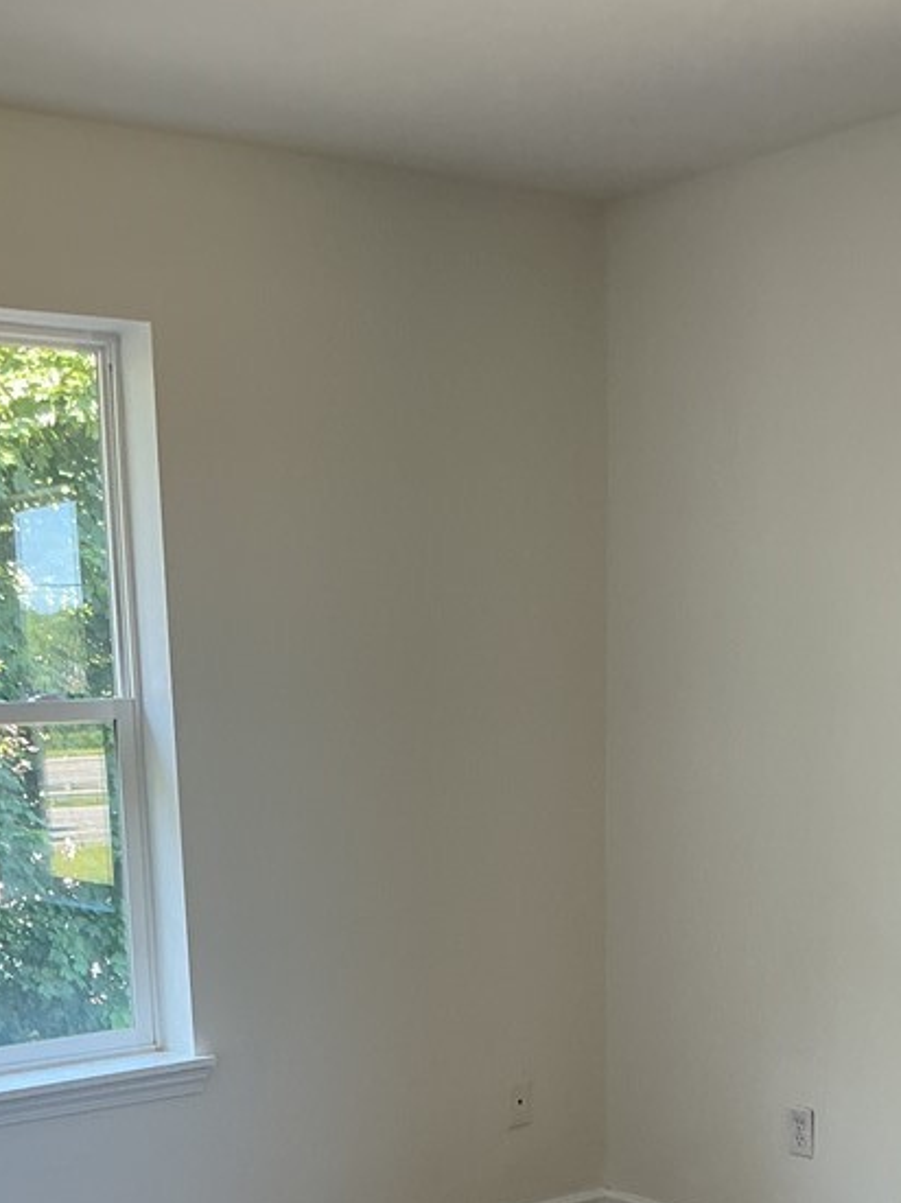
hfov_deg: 27.0
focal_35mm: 54
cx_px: 394
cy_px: 1074
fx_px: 1876
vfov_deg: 33.7
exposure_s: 1/60
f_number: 1.8
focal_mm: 3
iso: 40
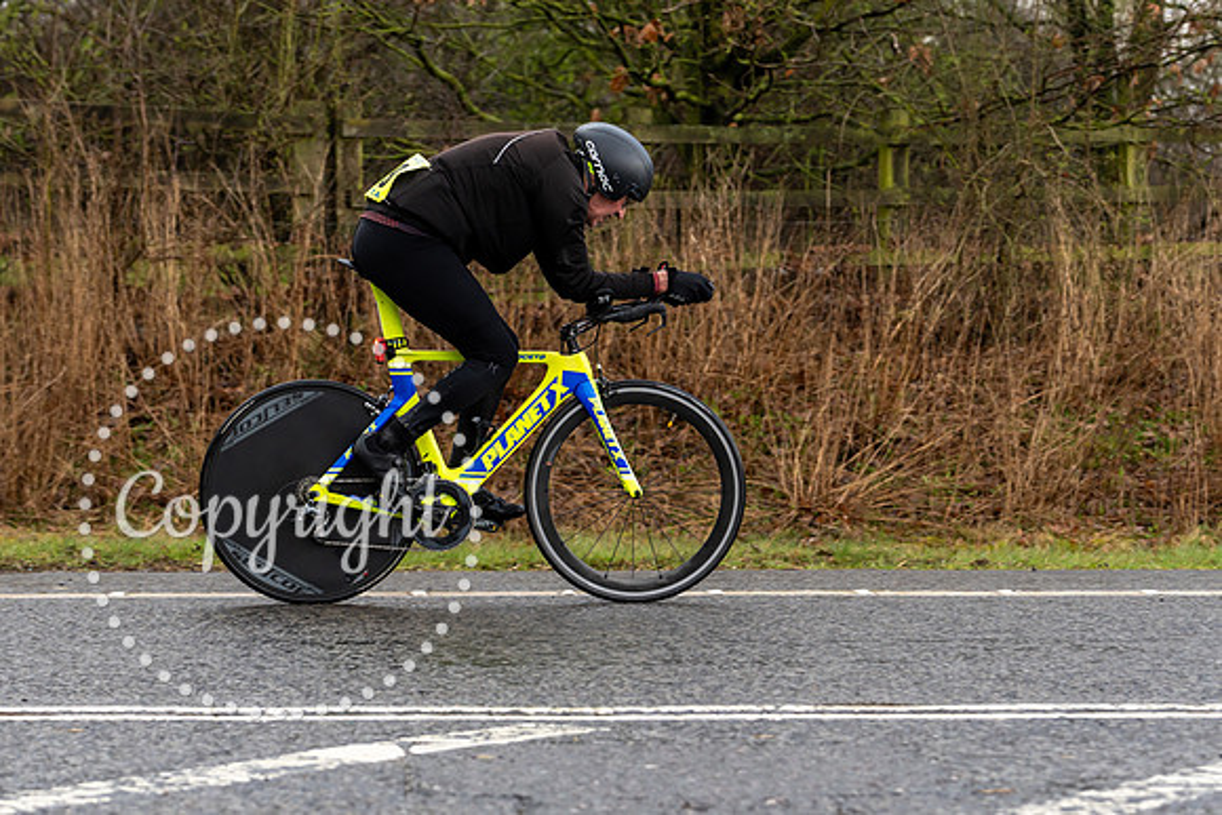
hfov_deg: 16.4
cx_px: 587
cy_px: 238
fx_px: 4227
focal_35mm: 125
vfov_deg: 11.0
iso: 400
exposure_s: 1/1000
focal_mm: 88
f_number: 3.5
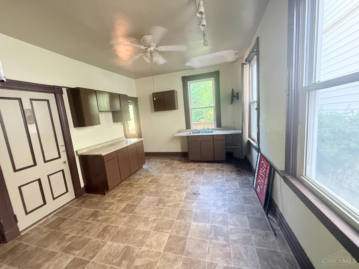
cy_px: 134
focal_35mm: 14
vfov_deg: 85.7
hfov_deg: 102.1
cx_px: 180
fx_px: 145
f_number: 2.2
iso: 500
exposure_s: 1/60
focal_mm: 2.22
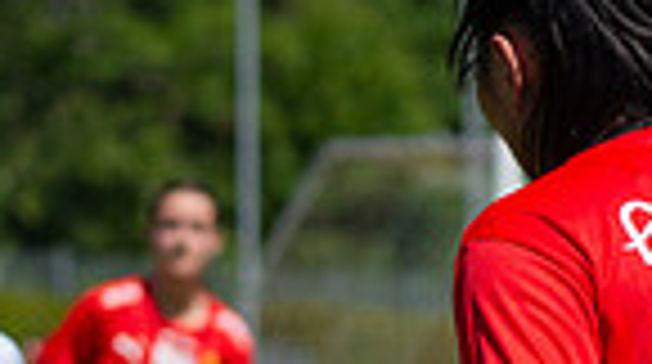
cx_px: 616
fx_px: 5471
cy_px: 593
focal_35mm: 317
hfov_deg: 6.8
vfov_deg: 3.8
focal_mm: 70
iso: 110
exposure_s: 1/2500
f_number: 3.2
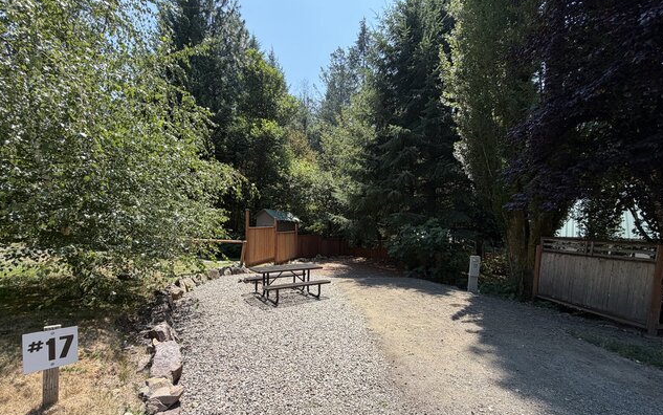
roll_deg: -0.1
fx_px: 271
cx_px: 333
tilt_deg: -4.0
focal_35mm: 15
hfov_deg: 101.4
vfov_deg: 74.2
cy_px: 244
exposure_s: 1/596
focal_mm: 2.22
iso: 40
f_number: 2.2
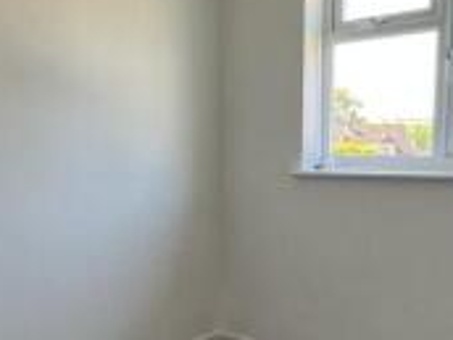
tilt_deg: -9.1
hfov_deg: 42.5
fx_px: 576
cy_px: 241
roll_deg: +1.7
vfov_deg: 32.4
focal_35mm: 44
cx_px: 159
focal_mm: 1.57
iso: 50
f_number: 1.8
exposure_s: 1/99
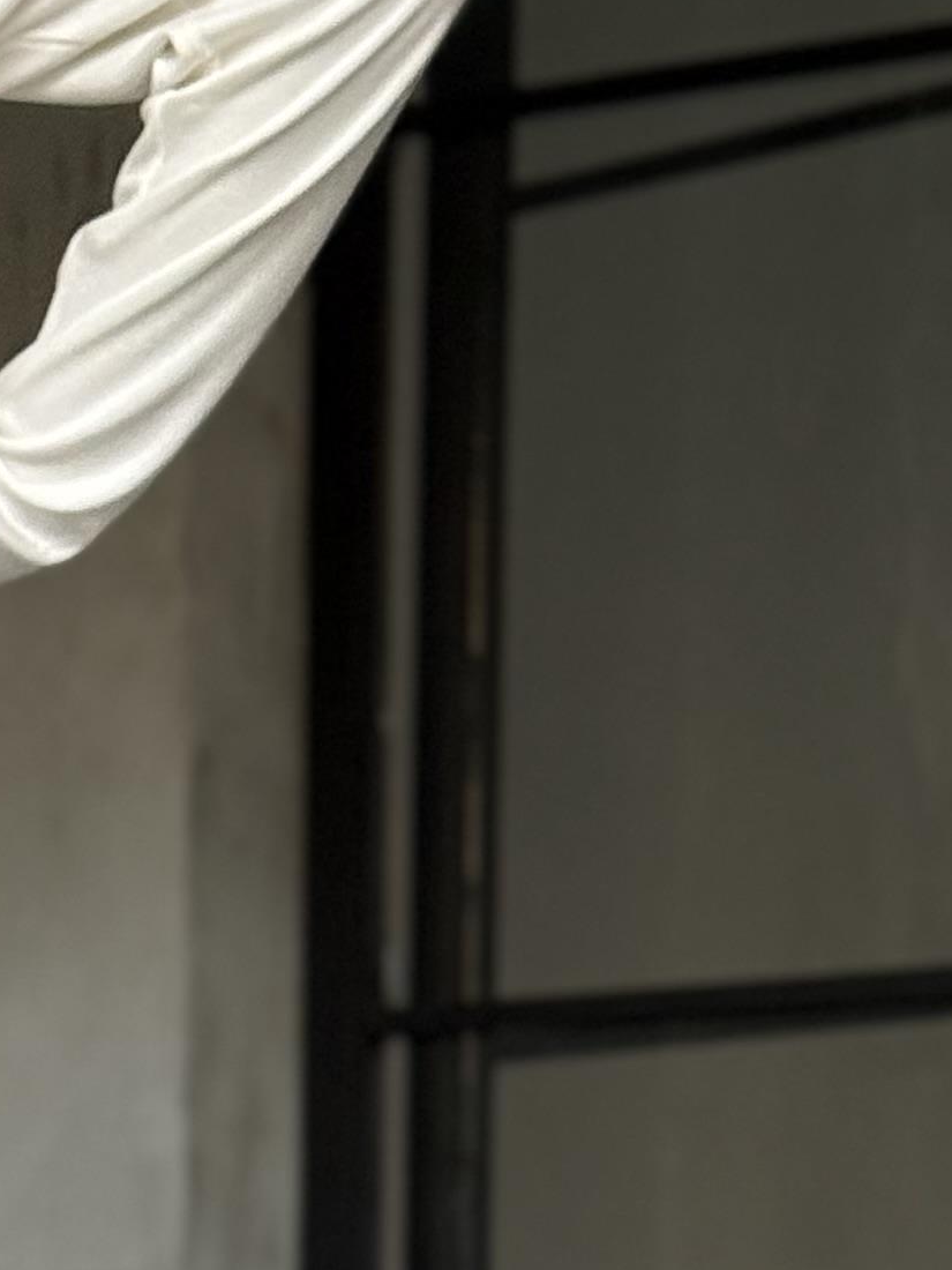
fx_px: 6454
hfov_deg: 8.2
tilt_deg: -2.1
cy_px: 1891
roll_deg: -0.3
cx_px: -537
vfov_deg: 10.8
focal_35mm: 176
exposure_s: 1/60
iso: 250
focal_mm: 6.76
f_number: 1.78
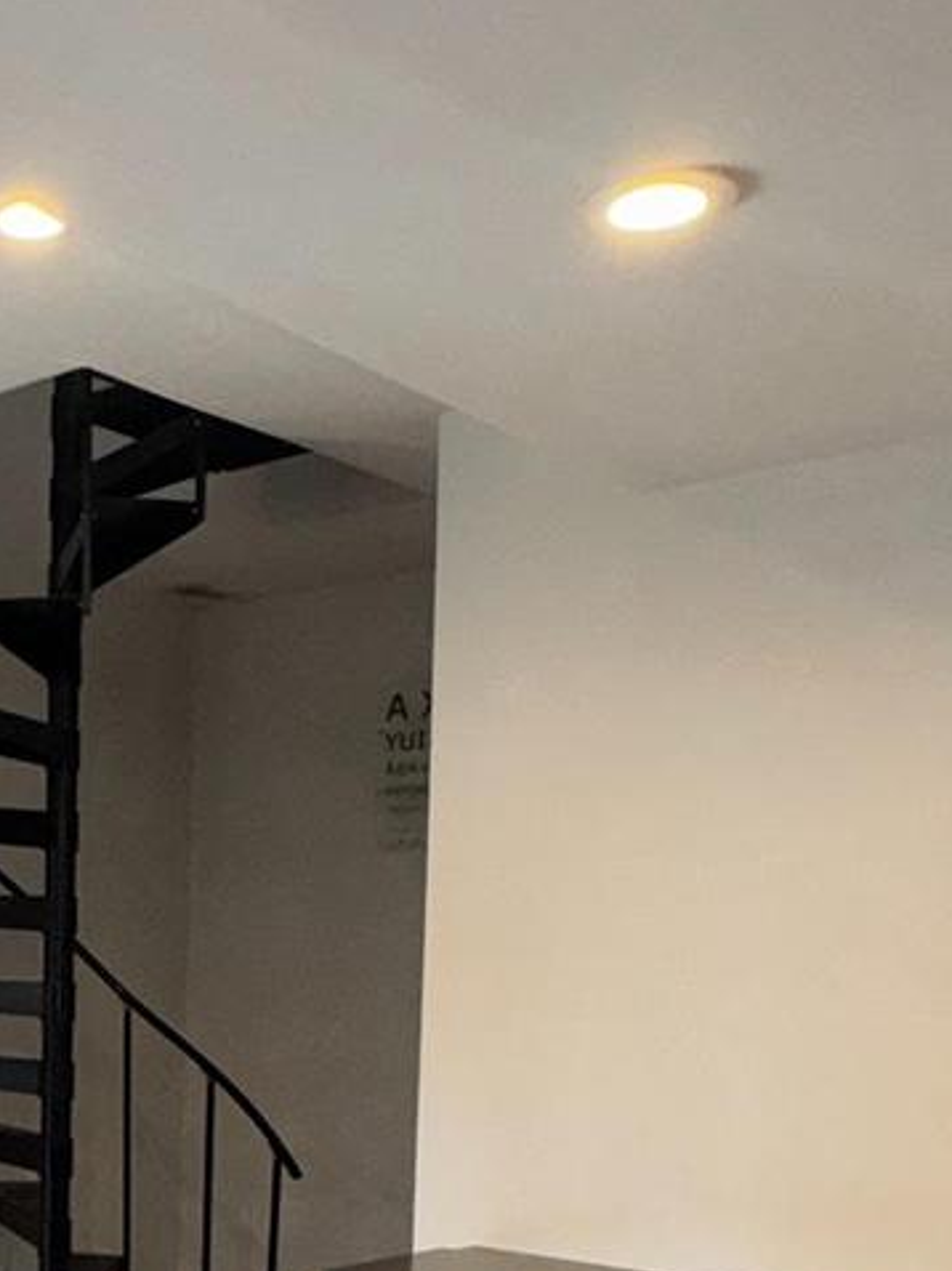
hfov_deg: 28.7
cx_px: -133
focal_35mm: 45
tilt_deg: -4.9
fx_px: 1652
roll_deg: -0.2
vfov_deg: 40.0
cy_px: 1053
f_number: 2.2
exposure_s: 1/60
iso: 160
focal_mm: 2.22
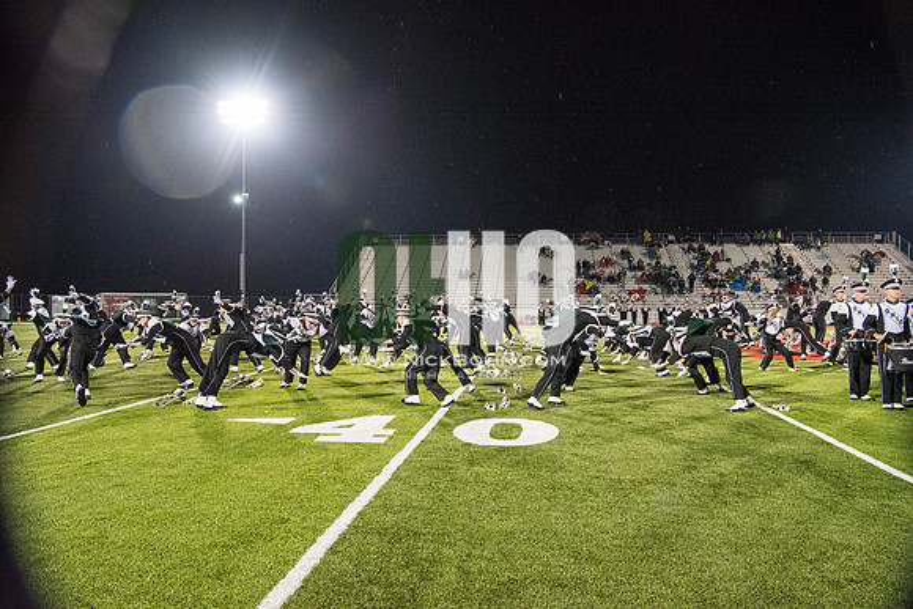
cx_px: 456
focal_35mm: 31
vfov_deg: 42.3
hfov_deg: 60.3
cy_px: 304
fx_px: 786
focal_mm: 31
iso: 5000
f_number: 5.6
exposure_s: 1/320
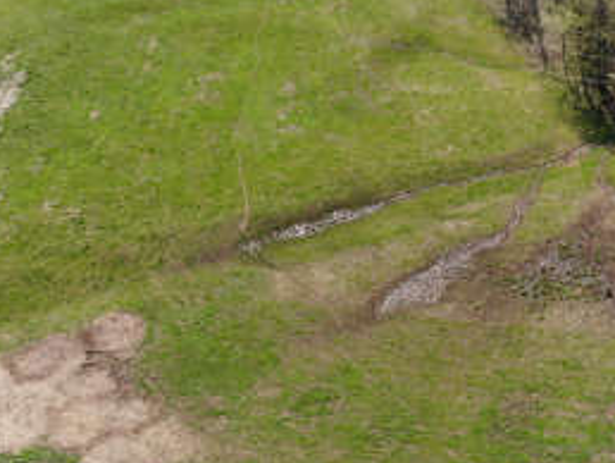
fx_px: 1103
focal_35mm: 62
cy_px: 19
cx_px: 595
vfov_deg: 22.9
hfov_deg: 29.4
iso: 100
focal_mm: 4.5
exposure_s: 1/596
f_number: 2.8
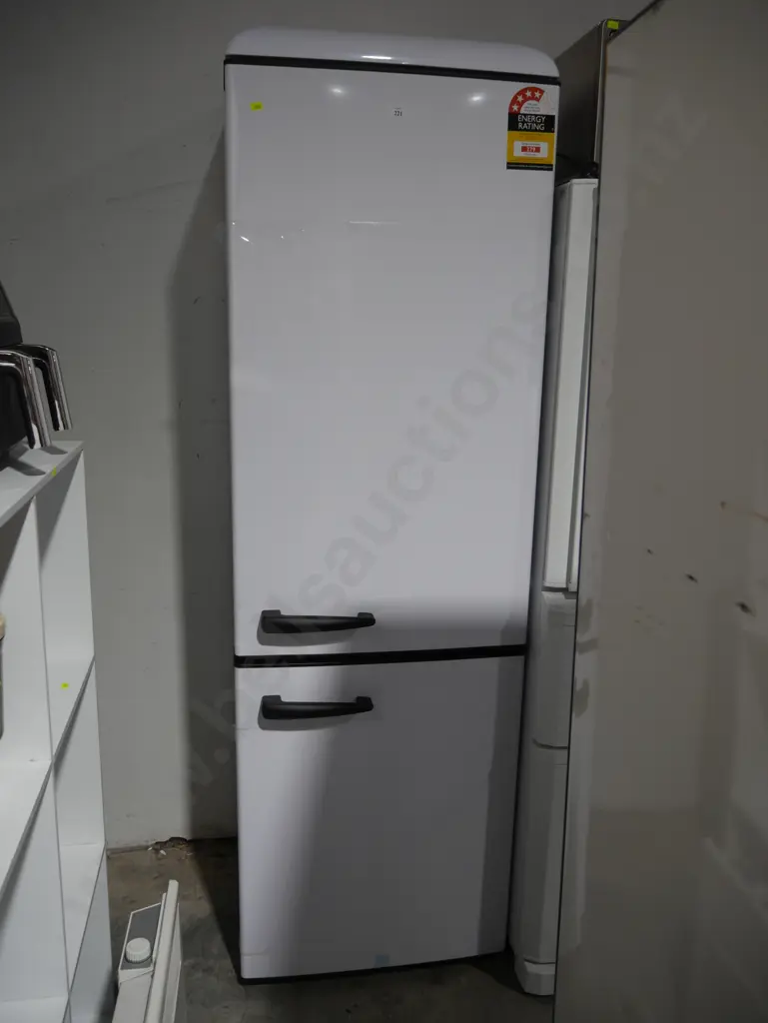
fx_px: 828
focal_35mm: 28
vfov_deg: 63.4
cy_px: 512
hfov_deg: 49.8
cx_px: 384
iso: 200
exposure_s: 1/80
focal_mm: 14
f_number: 3.5
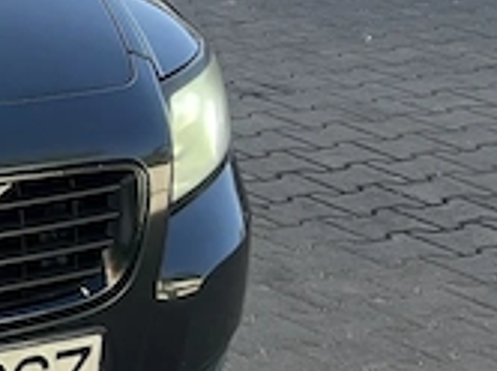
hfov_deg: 11.2
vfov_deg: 9.2
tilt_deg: -8.0
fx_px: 2251
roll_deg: -0.9
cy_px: -156
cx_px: -557
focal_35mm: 157
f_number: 1.5
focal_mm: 5.7
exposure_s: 1/753
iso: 50
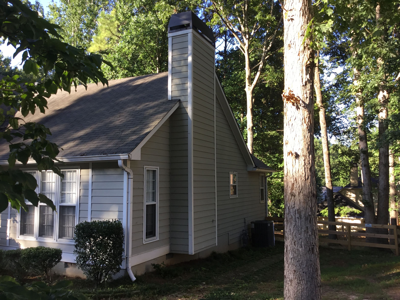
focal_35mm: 31
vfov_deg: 45.4
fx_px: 358
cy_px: 150
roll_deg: +1.4
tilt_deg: +4.1
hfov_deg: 58.4
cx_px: 200
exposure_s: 1/145
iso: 25
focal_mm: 3.3
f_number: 2.4
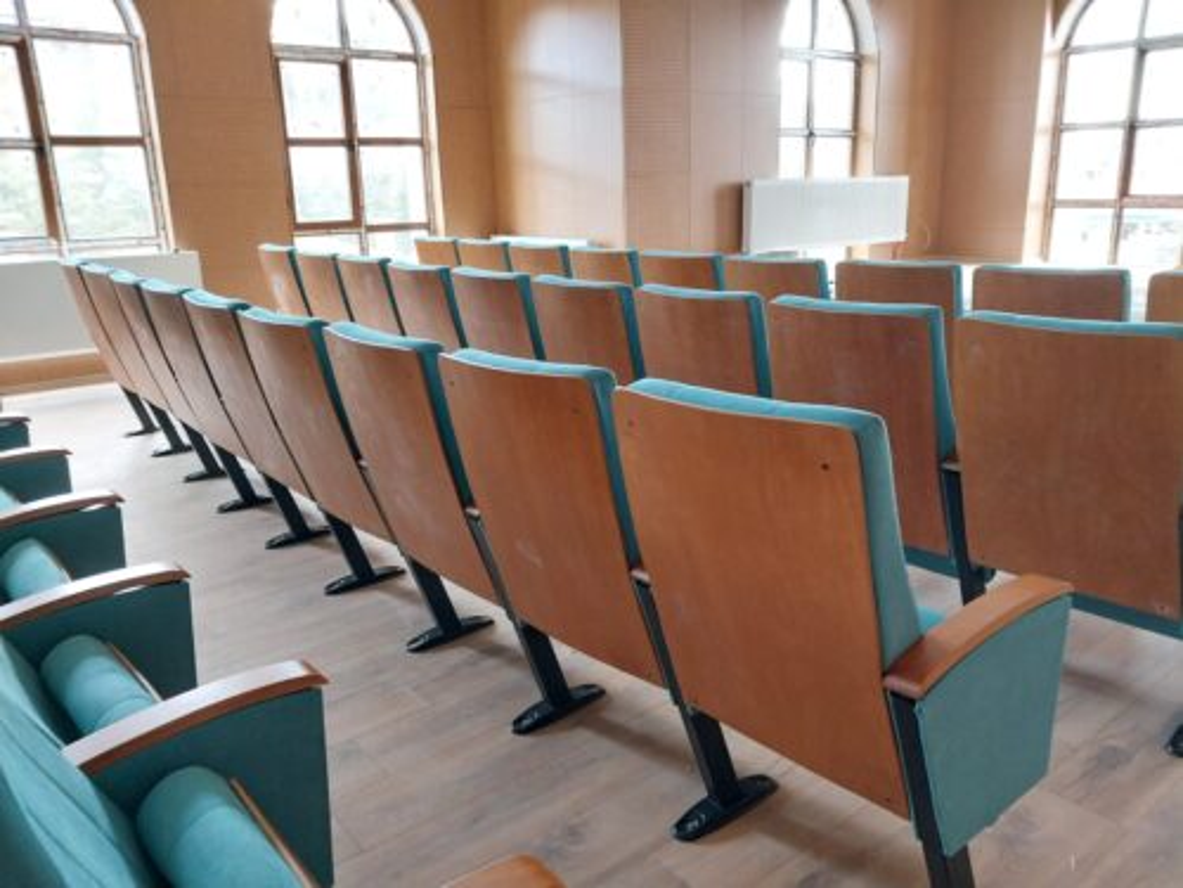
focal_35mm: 26
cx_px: 592
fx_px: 889
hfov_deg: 67.3
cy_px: 444
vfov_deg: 53.1
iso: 250
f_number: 1.8
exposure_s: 1/50
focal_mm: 4
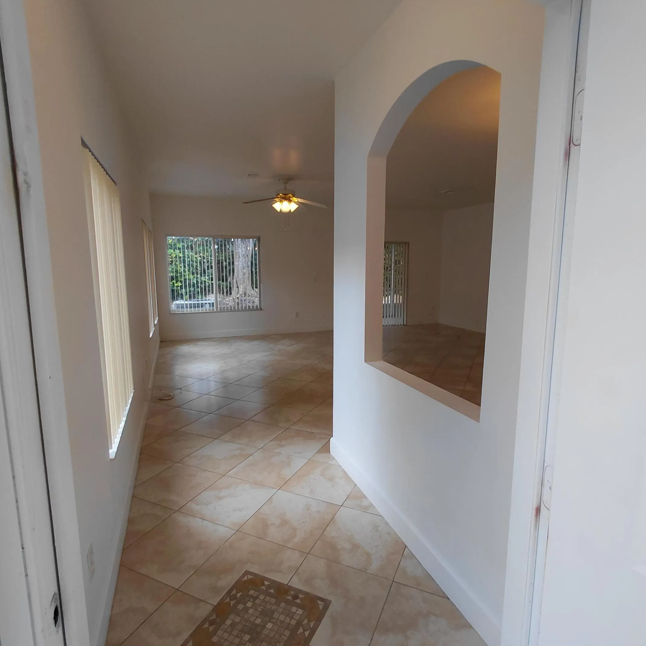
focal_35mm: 19
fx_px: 401
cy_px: 322
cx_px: 338
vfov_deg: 77.7
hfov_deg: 77.6
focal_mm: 1.64
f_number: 2.2
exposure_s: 1/120
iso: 50
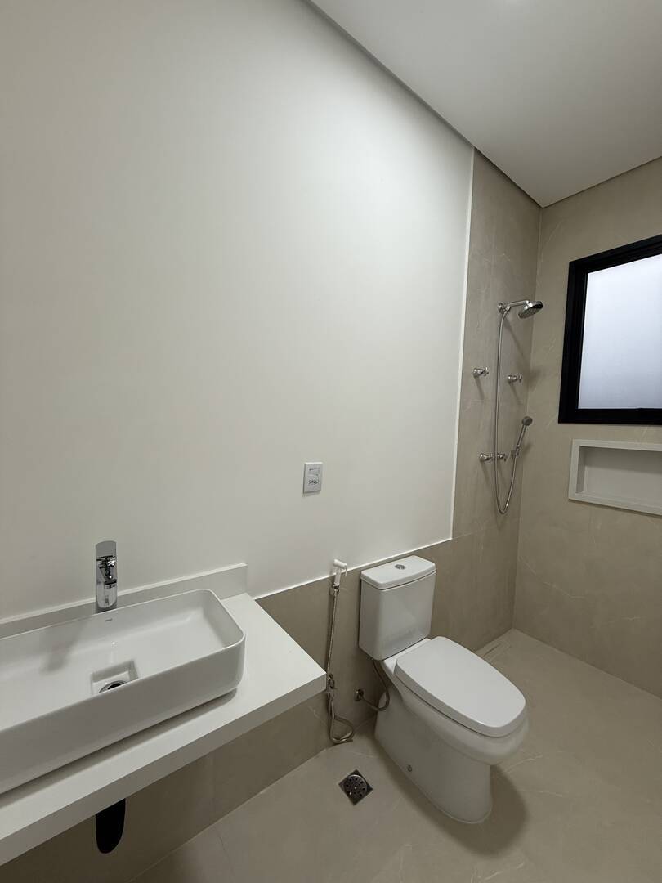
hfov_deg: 85.7
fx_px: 357
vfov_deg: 102.1
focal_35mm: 14
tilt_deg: -2.8
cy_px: 442
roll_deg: -3.2
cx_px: 331
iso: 125
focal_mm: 2.22
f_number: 2.2
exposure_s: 1/120
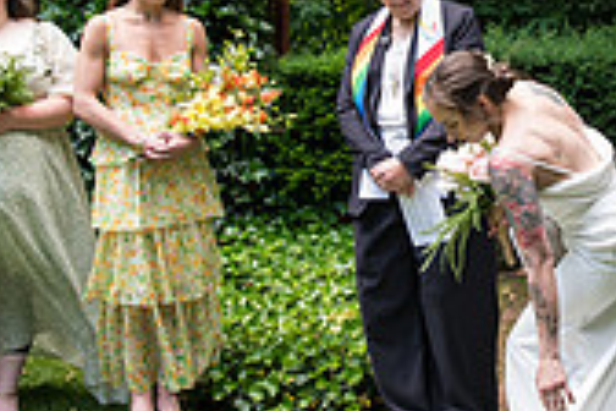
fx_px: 1420
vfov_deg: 16.1
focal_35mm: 83
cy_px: -2
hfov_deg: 24.0
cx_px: 510
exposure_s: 1/400
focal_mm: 24
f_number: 3.5
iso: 640
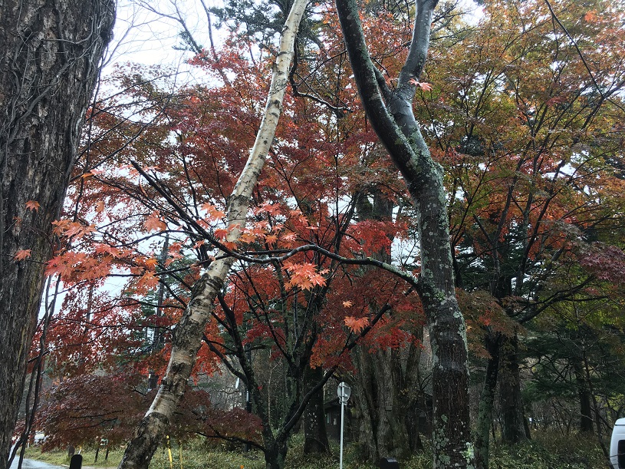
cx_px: 312
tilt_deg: +22.1
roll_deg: +0.7
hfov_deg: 61.7
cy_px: 234
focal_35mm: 29
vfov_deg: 48.2
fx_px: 524
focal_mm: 4.15
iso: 25
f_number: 2.2
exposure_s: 1/121
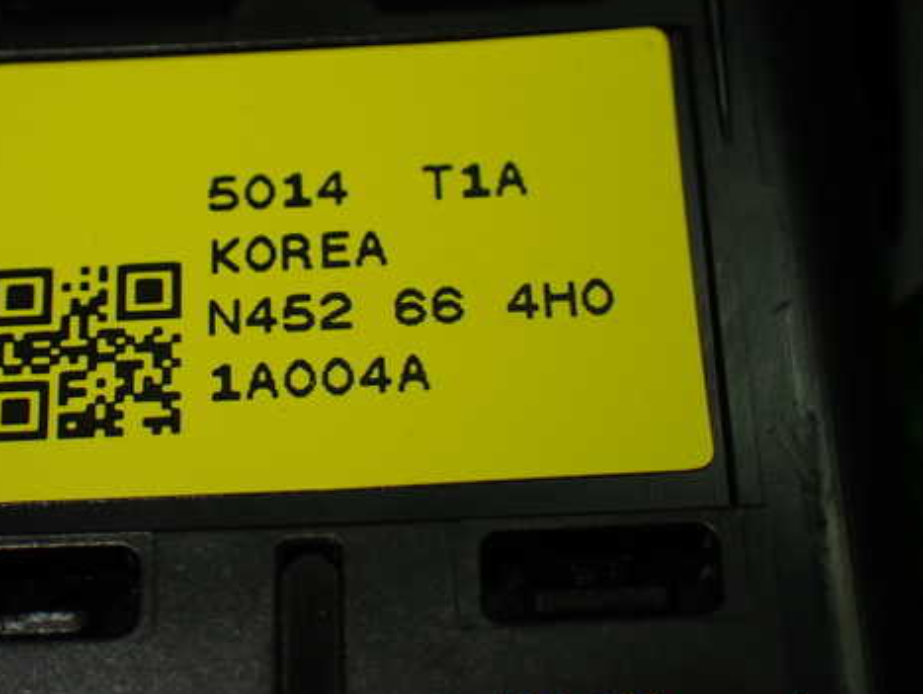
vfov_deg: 17.2
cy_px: 297
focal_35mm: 86
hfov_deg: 22.7
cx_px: 358
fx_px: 2295
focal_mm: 11.88
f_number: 3.8
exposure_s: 1/250
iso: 250
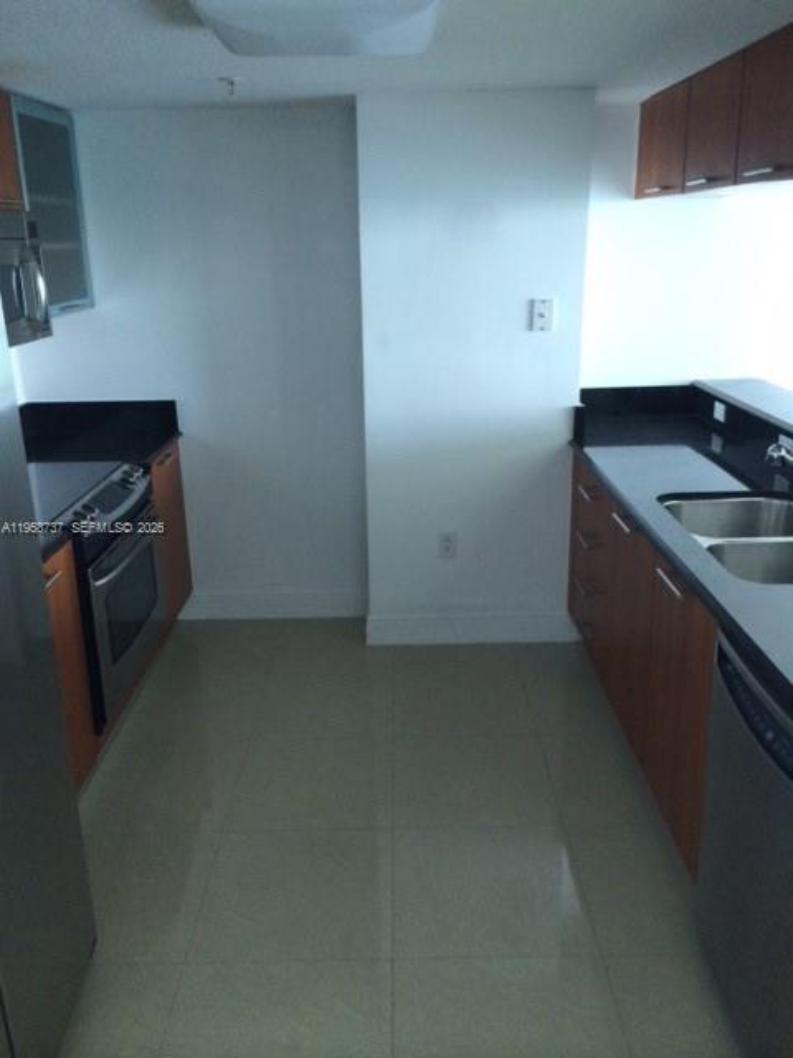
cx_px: 396
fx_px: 916
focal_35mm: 30
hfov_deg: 46.8
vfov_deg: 60.0
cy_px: 529
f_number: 2.2
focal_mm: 4.12
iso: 100
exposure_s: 1/30
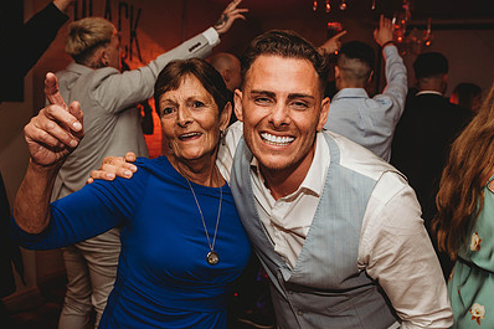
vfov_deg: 37.8
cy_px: 168
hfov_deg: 54.3
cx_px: 276
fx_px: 480
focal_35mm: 35
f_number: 4
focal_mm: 24
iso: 400
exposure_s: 1/80
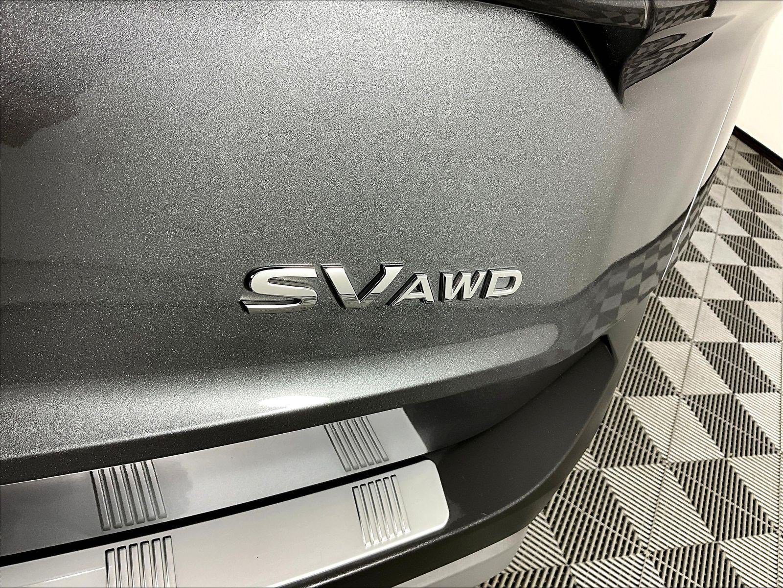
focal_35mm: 29
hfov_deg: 61.7
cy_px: 294
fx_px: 656
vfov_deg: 48.2
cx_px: 392
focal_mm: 3
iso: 50
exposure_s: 1/122
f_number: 1.8
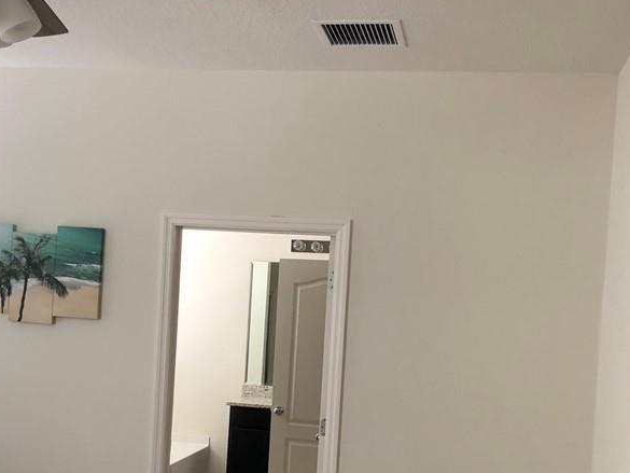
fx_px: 892
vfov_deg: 29.2
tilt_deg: -3.4
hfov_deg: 38.9
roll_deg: -3.9
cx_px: 299
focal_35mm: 49
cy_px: 353
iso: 32
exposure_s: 1/30
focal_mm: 3.99
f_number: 1.8
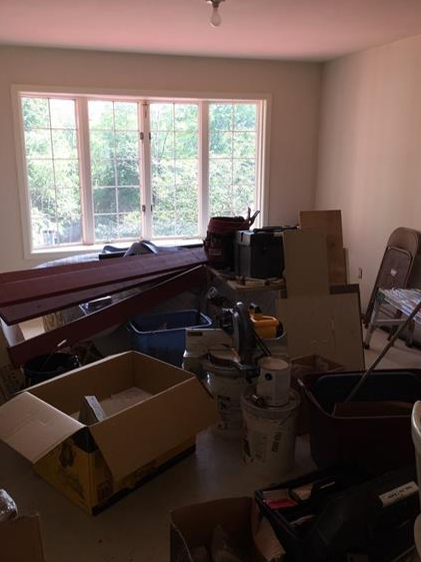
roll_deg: +0.9
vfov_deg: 58.3
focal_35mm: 31
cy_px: 270
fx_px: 503
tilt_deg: -12.6
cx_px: 208
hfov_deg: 45.5
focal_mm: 4.15
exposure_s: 1/120
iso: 40
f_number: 2.2
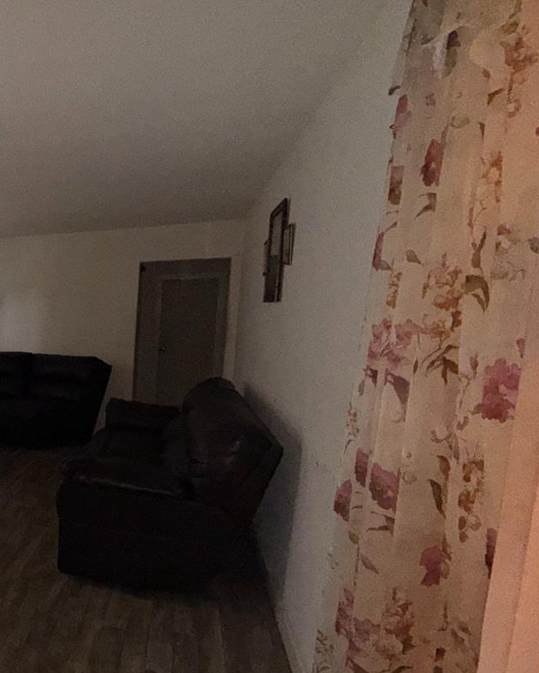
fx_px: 498
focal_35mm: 25
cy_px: 380
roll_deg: +0.4
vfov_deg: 67.8
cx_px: -74
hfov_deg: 42.4
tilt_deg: -7.8
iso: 80
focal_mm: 2.22
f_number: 2.2
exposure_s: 1/86
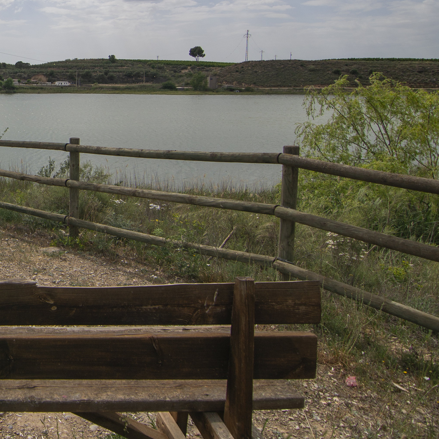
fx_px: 459
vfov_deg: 49.3
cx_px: -37
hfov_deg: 41.5
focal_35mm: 32
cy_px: 114
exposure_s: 1/1250
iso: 100
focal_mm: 11
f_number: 5.6
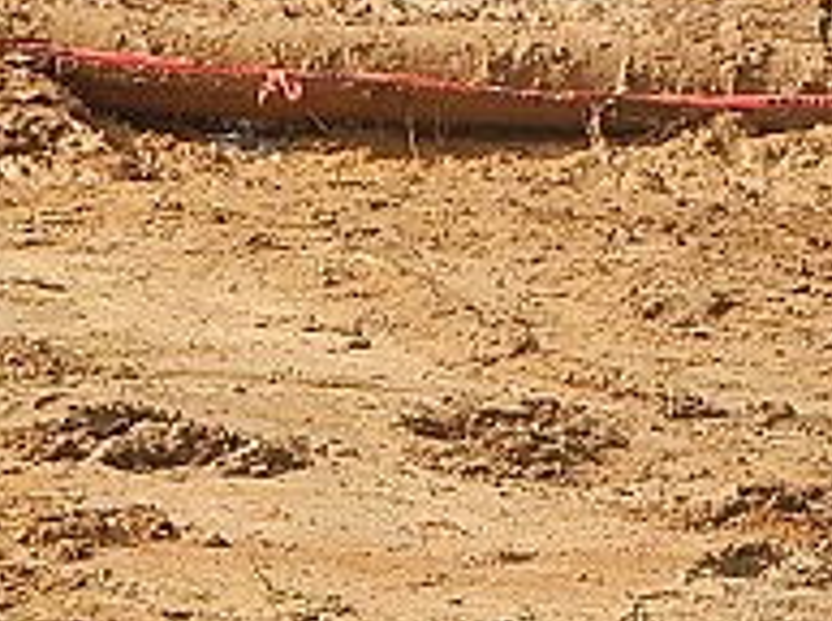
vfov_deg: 4.6
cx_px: 578
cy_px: 298
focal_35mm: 324
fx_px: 7773
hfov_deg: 6.1
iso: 125
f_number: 4.4
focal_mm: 13.9
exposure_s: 1/640
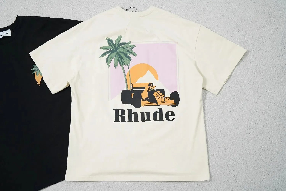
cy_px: 96
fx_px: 278
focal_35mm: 35
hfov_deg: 54.4
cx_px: 143
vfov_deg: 37.9
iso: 1600
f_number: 10
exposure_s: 1/100
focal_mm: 35
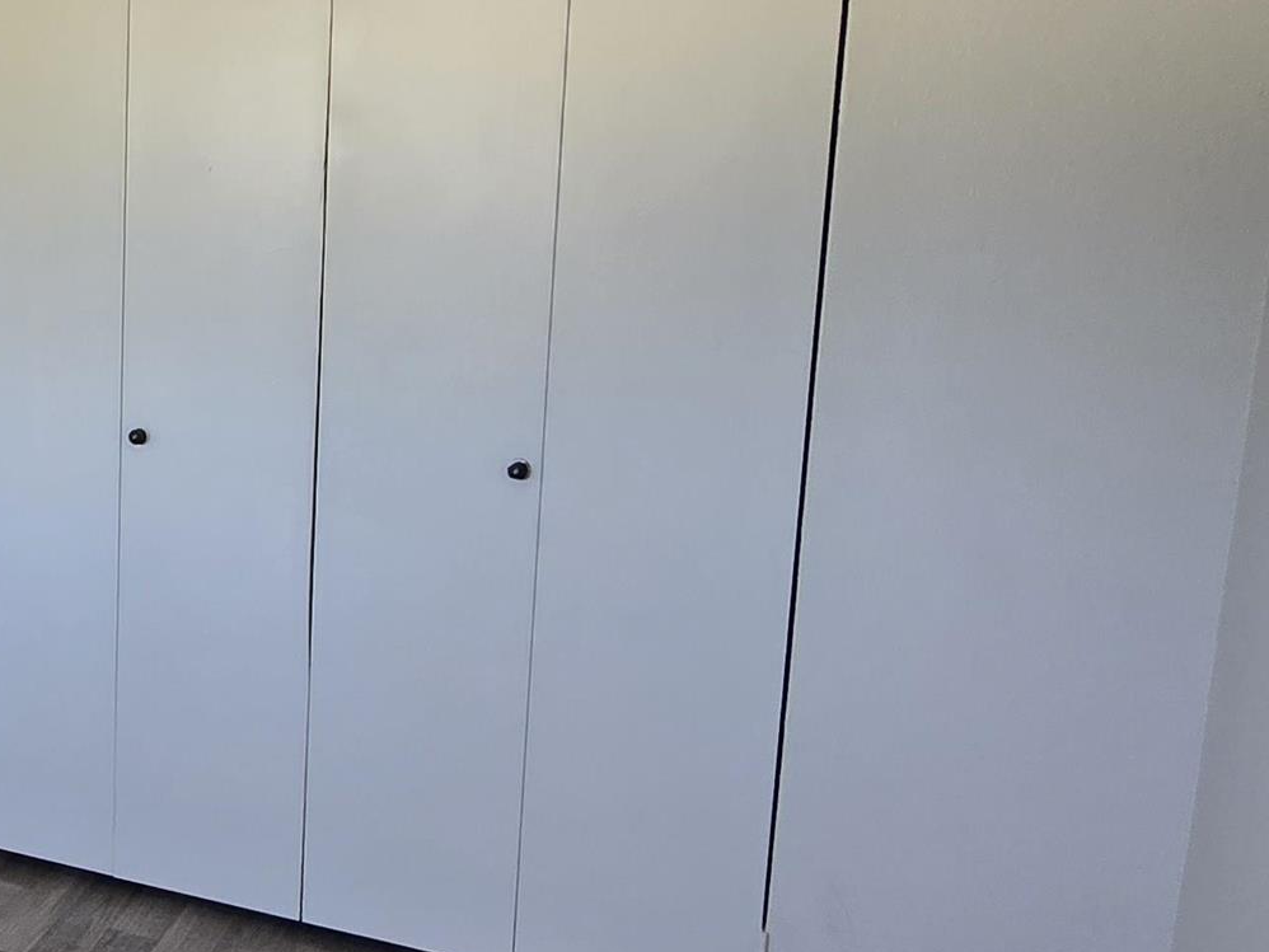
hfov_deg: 38.9
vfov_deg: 36.0
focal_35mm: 40
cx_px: -114
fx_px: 1467
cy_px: 437
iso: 80
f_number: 2.2
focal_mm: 2.2
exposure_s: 1/60
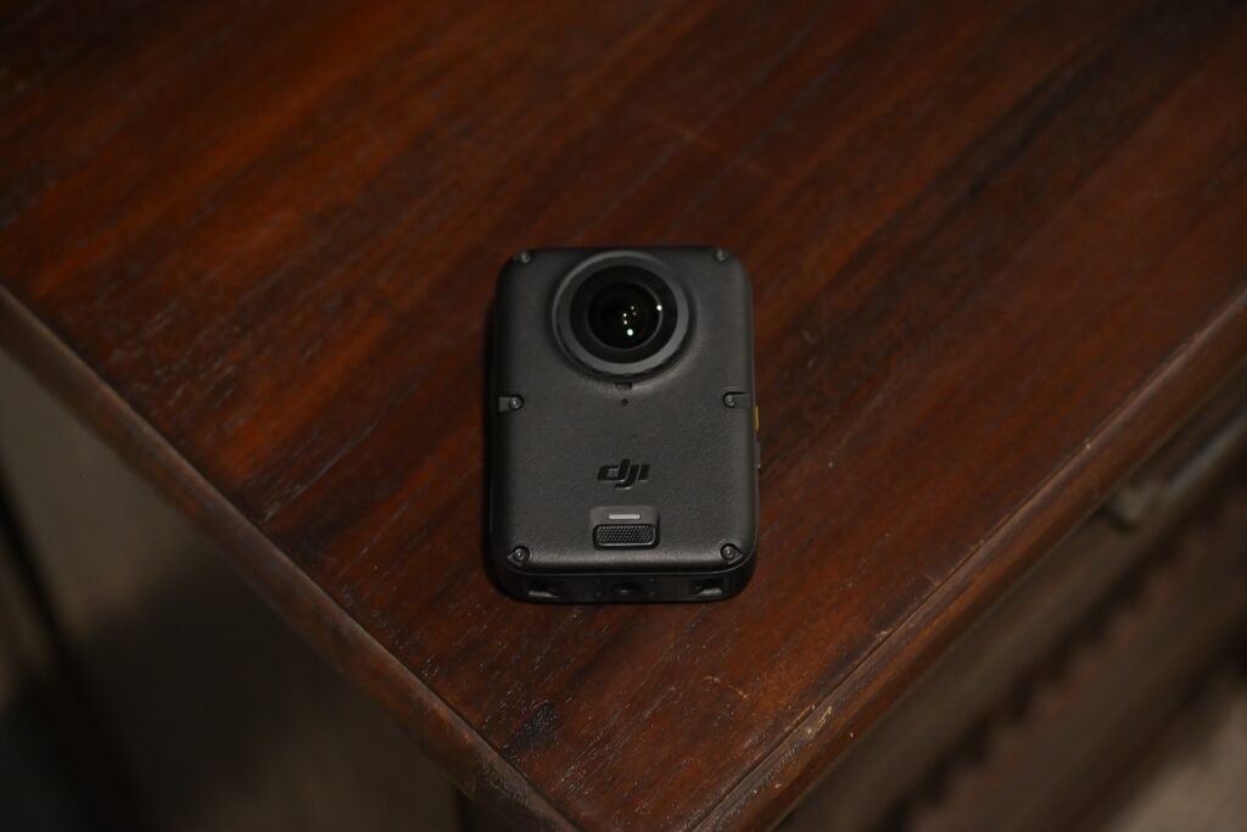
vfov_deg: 17.7
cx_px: 624
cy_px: 416
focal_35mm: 77
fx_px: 2667
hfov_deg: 26.3
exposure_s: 1/30
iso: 4000
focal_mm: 77
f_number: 4
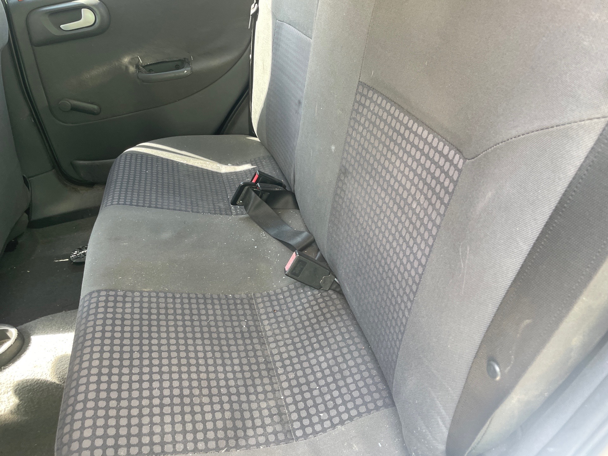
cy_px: 228
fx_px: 457
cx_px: 304
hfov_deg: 67.3
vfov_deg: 53.1
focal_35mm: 26
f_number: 1.6
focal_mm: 4.2
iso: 80
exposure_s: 1/121
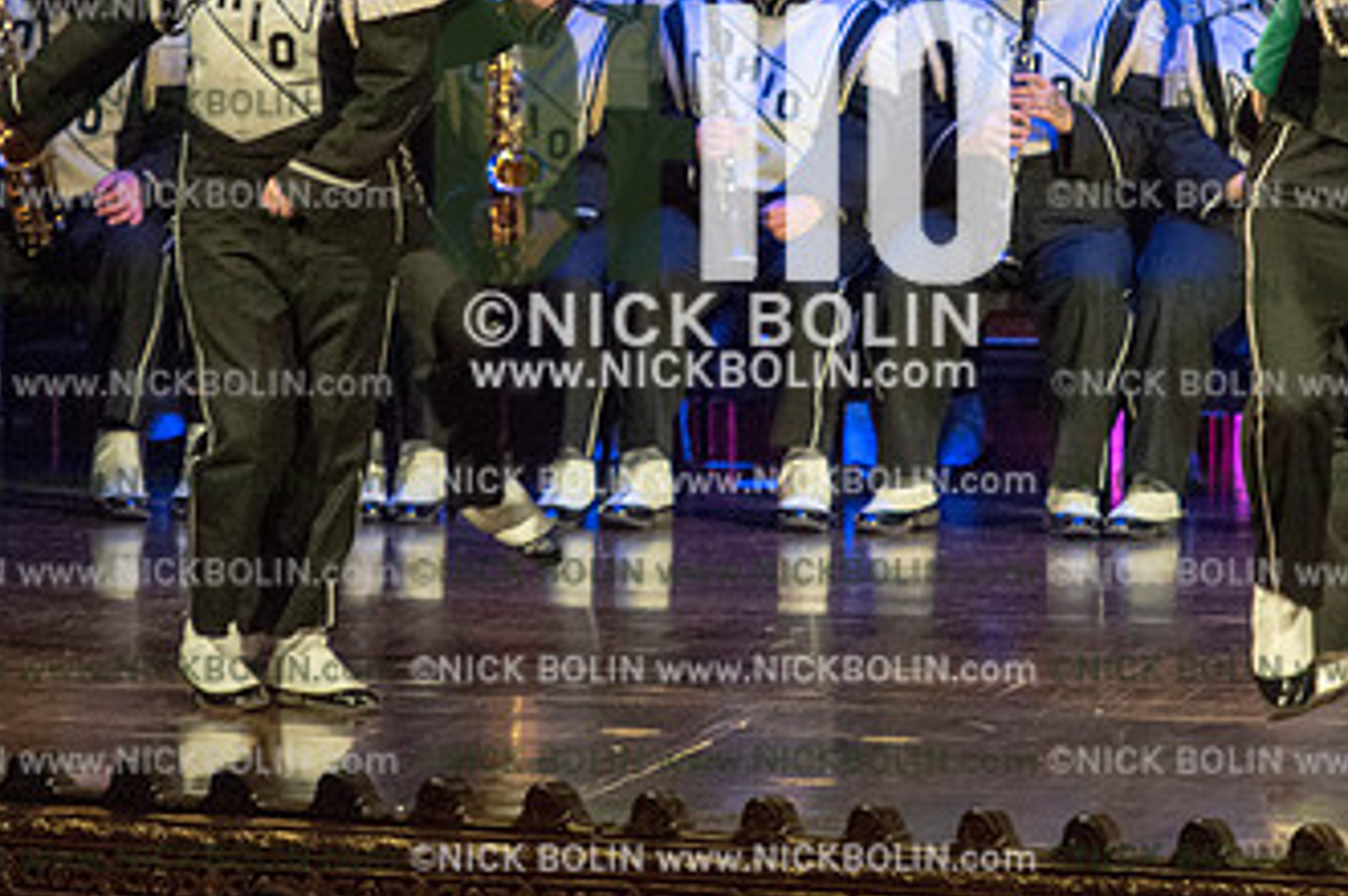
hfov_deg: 4.7
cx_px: 721
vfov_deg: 3.1
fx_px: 16384
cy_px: 195
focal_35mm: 438
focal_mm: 250
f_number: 5.6
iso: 8000
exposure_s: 1/250
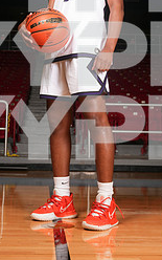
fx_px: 445
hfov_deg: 20.6
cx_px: 66
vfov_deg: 31.7
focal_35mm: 63
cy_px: 55
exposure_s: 1/200
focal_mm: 34
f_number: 6.3
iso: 250
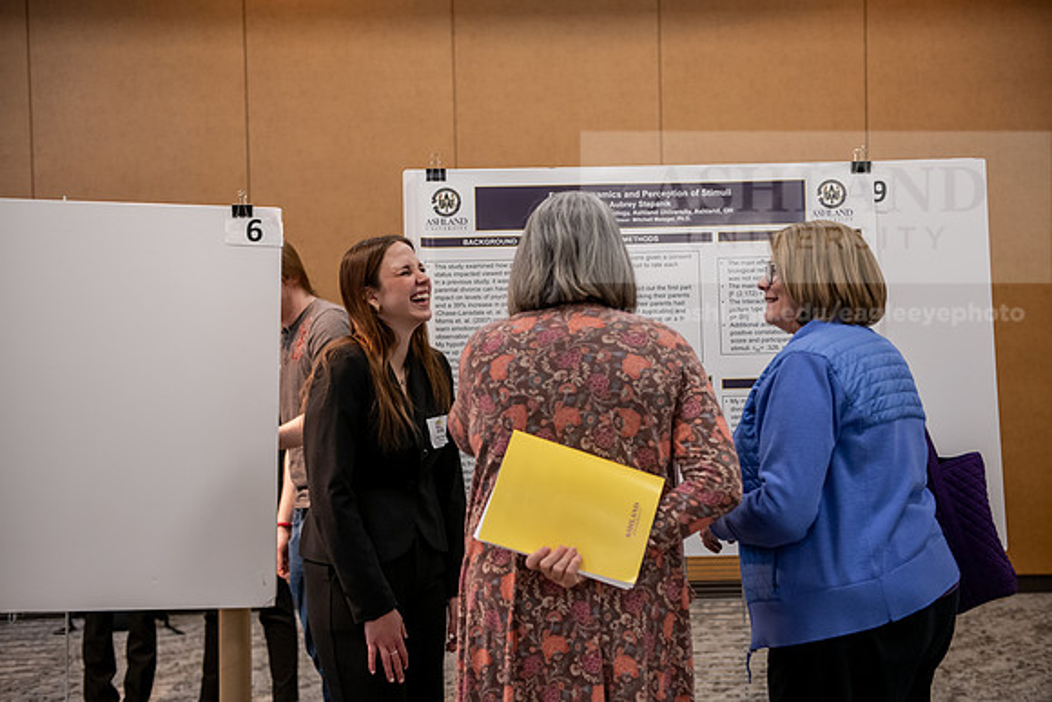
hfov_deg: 39.6
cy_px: 351
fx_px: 1461
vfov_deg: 27.0
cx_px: 526
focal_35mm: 50
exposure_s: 1/160
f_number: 3.2
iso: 2000
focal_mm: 50
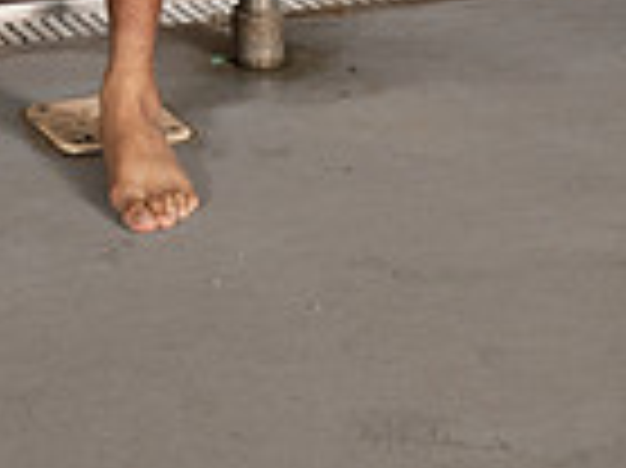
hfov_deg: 12.1
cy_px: -536
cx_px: 23
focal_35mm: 162
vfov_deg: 8.6
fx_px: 2927
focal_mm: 52
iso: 800
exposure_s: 1/250
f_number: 7.1
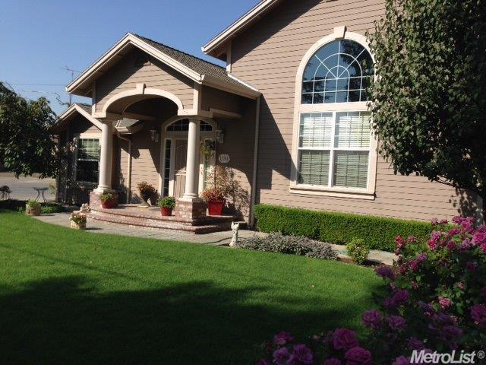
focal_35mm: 33
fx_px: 463
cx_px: 243
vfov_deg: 42.9
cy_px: 182
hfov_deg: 55.4
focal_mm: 4.12
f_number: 2.4
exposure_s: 1/1595
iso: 50
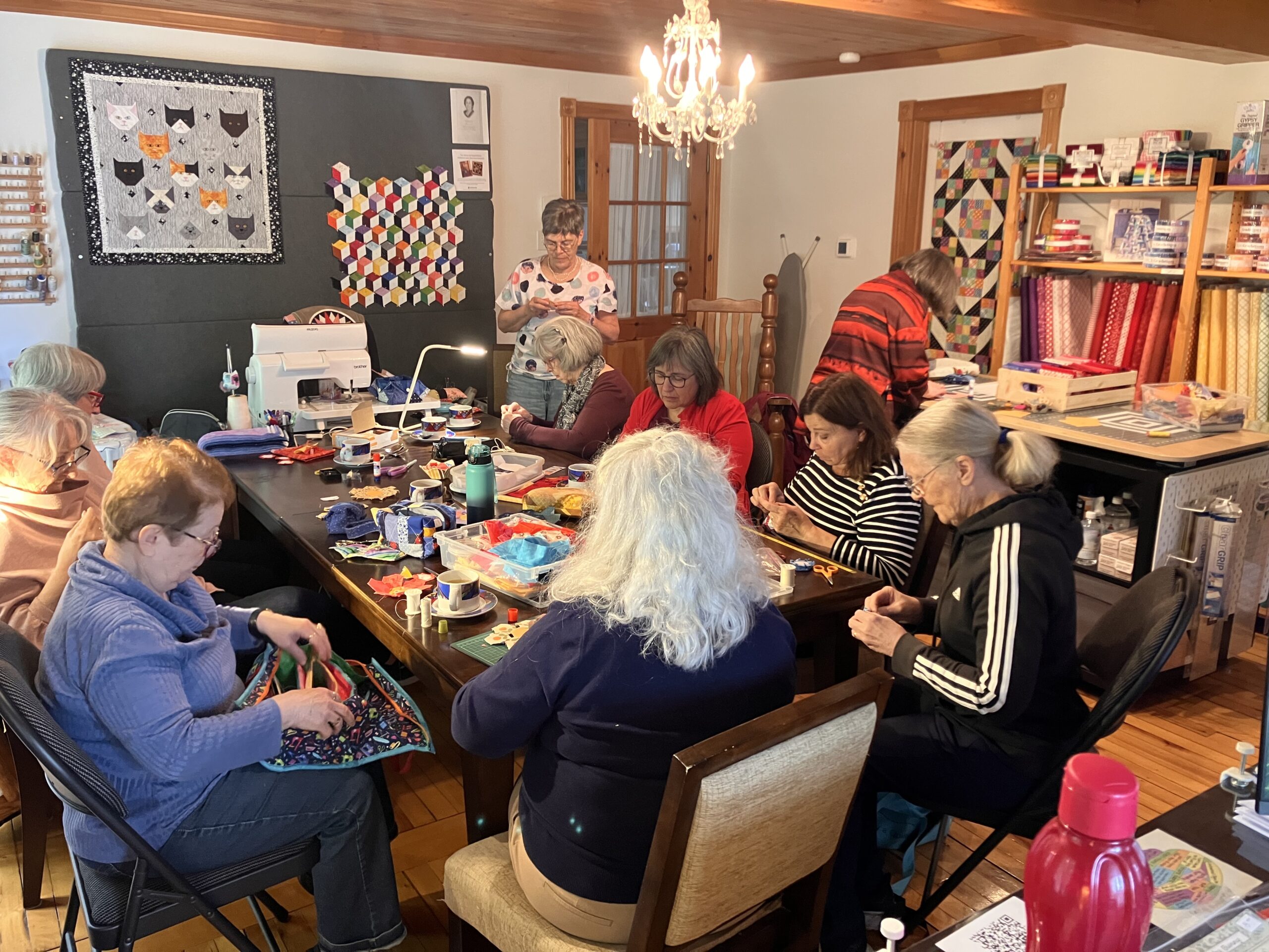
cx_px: 634
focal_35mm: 28
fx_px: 1026
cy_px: 476
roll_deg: -0.2
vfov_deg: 49.7
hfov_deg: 63.4
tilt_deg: -13.6
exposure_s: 1/40
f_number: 1.8
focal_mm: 3.99
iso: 250
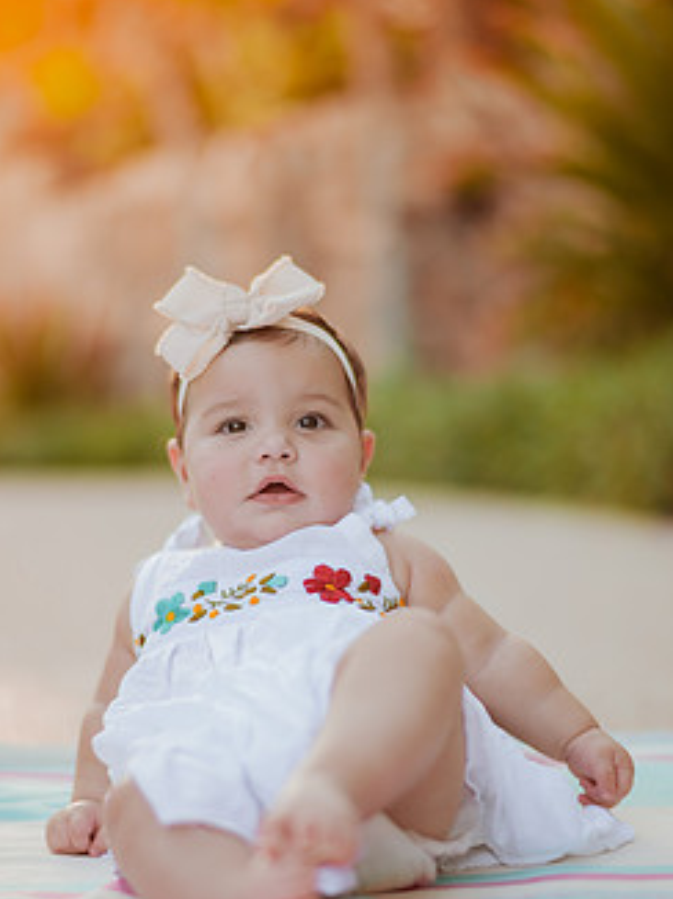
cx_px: 320
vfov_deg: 25.3
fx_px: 1999
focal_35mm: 77
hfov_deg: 19.1
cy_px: 563
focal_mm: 58
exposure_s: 1/640
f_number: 1.4
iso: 125
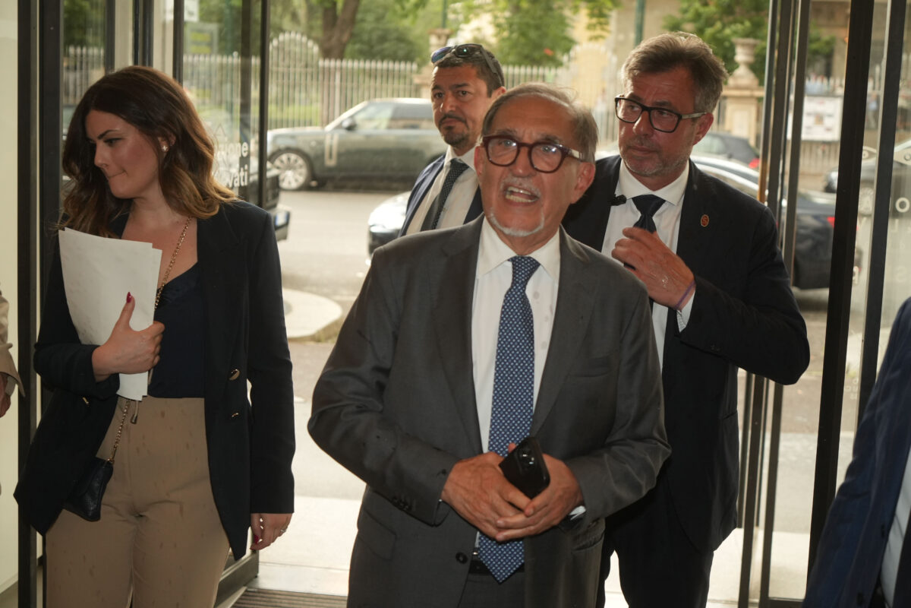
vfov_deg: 25.1
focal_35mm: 54
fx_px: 1366
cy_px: 304
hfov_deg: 36.9
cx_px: 456
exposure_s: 1/160
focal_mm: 54
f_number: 4.5
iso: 1600
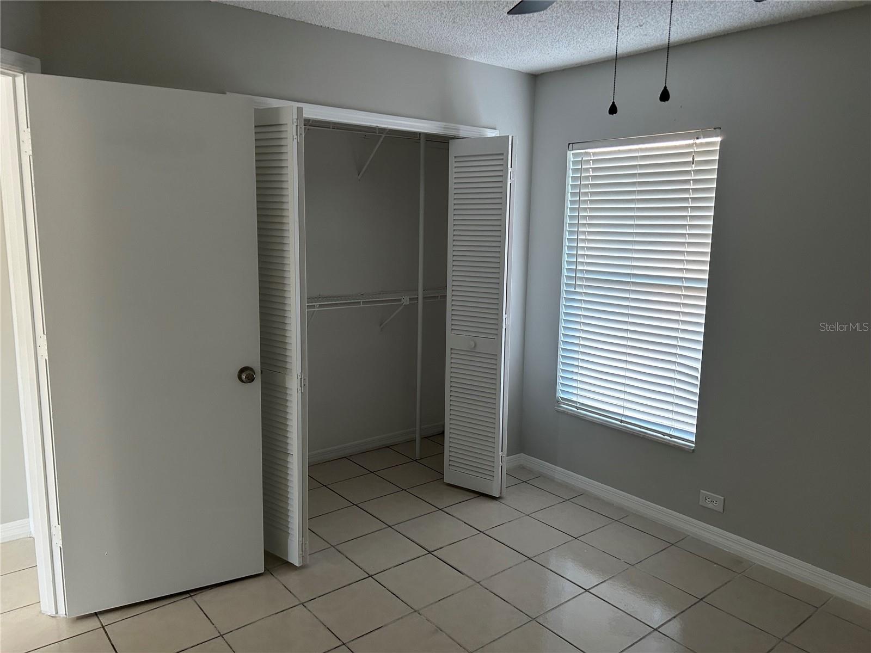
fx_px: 654
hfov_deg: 67.3
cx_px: 436
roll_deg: -0.6
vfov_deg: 53.1
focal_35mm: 26
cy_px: 326
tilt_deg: -9.4
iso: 200
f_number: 1.5
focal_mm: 5.7
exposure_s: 1/60
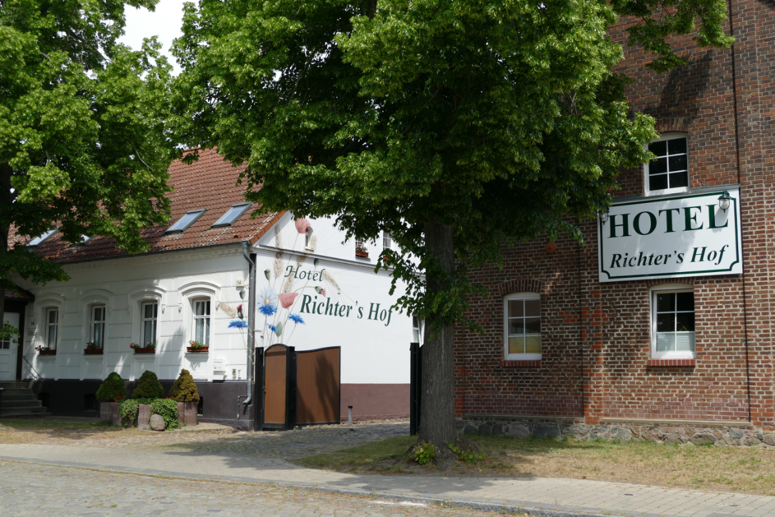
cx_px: 388
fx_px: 926
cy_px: 258
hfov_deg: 45.4
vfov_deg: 31.2
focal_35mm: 43
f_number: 3.2
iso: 125
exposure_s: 1/1300
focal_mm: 15.5
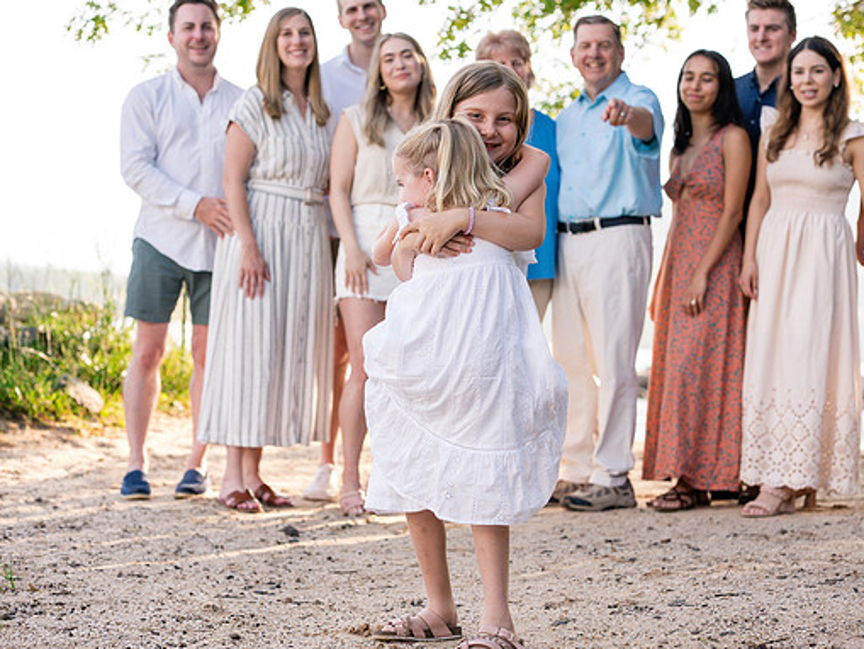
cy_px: 324
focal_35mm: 95
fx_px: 2372
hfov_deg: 20.6
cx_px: 450
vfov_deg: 15.6
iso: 800
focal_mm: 85
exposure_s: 1/800
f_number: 4.5
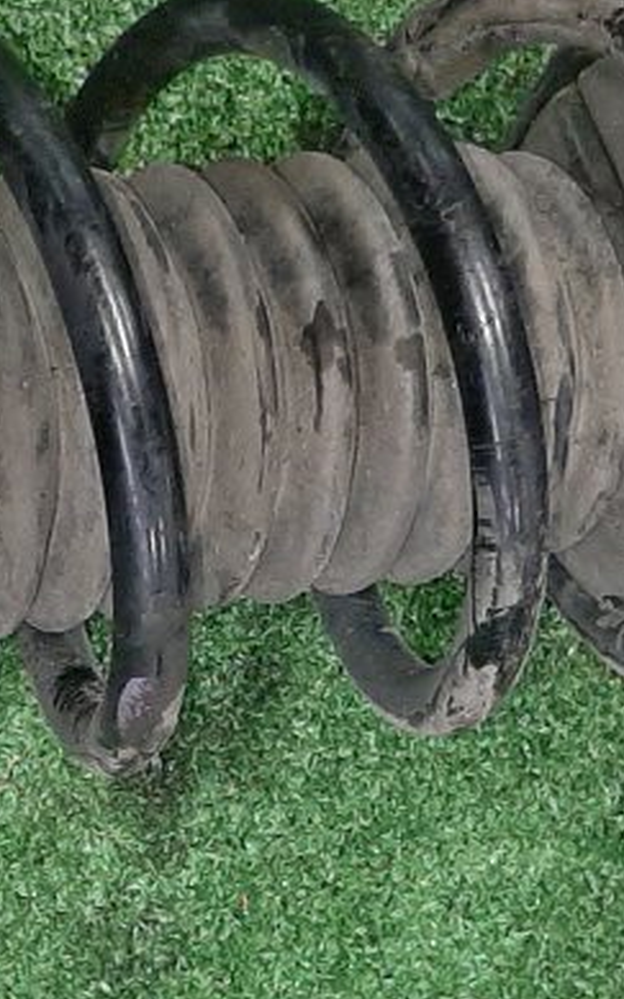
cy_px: 583
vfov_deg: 20.4
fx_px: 2776
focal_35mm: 102
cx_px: 146
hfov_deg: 12.8
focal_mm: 3.93
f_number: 1.7
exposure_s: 1/50
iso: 214
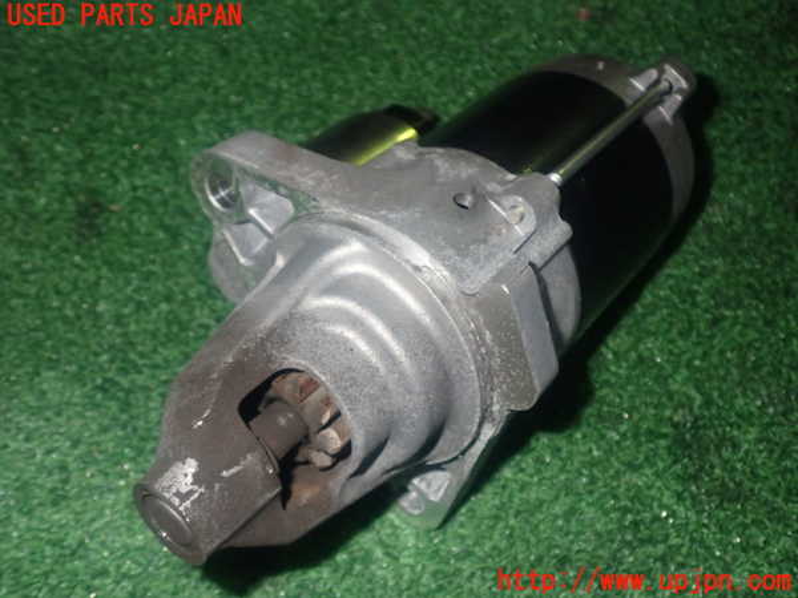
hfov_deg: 49.0
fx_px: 876
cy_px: 299
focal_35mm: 38
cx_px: 399
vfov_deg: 37.7
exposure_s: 1/40
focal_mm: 6.83
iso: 500
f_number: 8
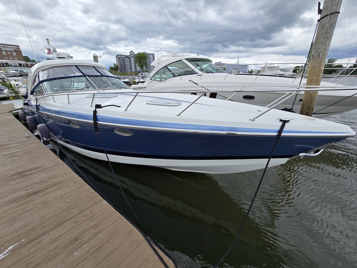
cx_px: 178
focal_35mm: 13
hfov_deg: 106.2
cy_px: 134
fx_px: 134
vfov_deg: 89.9
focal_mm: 2.2
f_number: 2.2
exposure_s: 1/2000
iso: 80
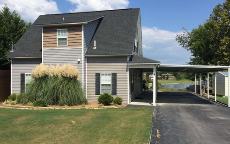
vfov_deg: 40.6
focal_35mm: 31
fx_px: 194
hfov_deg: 61.2
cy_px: 76
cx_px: 115
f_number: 2.2
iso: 32
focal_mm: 4.15
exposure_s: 1/2475
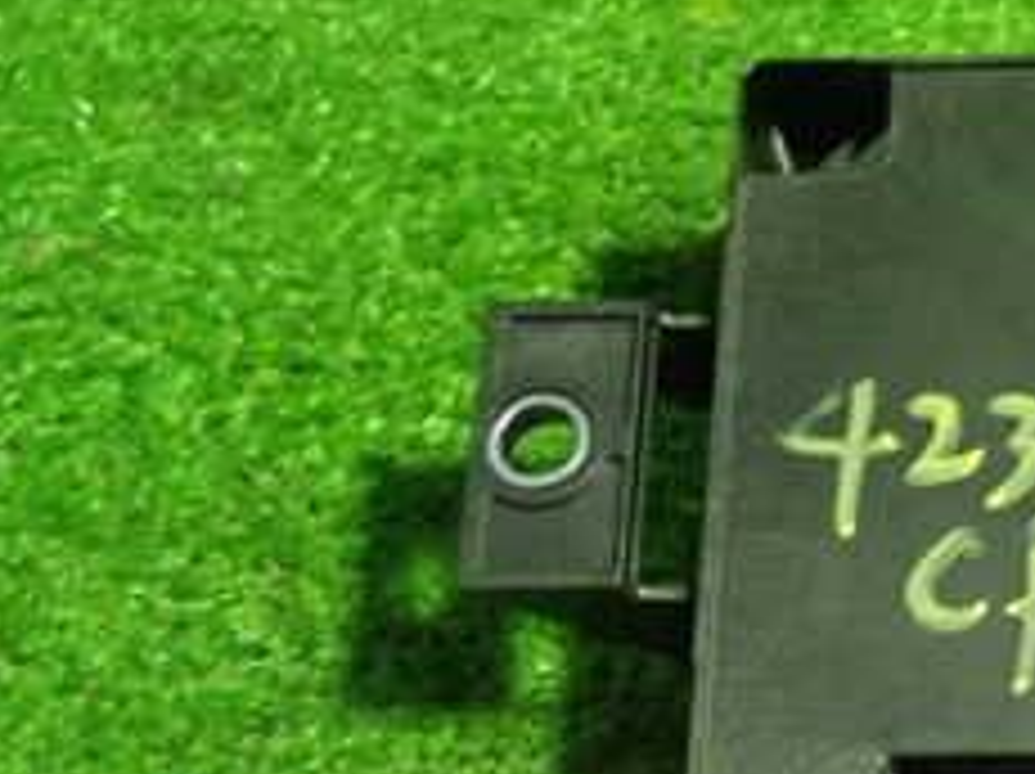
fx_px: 2808
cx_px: 1305
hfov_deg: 19.4
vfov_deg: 15.6
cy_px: 562
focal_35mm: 94
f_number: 2.5
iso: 640
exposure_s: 1/40
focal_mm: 6.37
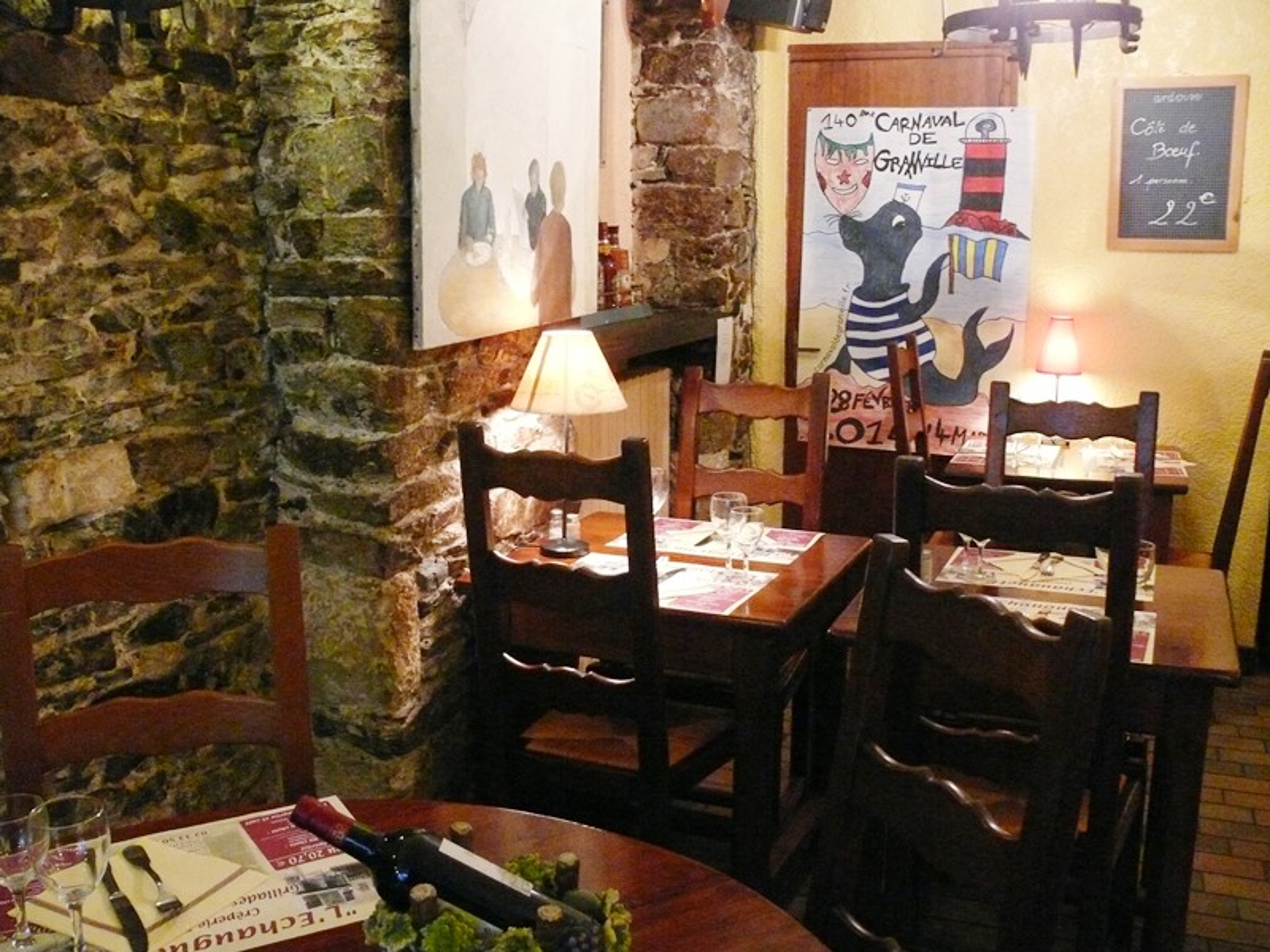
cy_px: 476
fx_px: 1284
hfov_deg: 52.6
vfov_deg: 40.7
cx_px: 635
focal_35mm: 35
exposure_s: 1/30
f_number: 2.8
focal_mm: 7.4
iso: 800
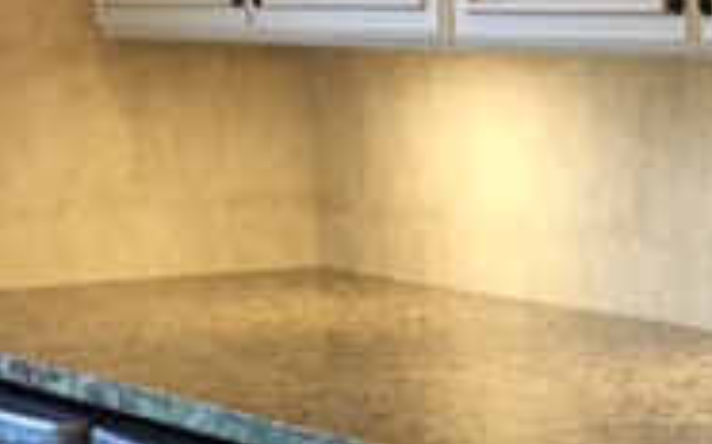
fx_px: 2056
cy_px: 750
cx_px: 915
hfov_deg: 18.4
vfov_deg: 11.6
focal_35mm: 106
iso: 160
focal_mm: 4.15
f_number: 2.2
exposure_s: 1/30
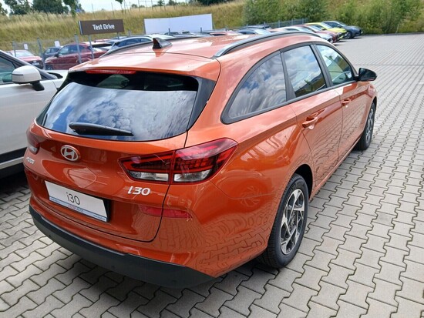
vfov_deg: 53.1
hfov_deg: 67.3
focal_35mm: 26
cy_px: 159
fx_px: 319
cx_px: 212
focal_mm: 3.98
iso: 20
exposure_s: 1/158
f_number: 1.8
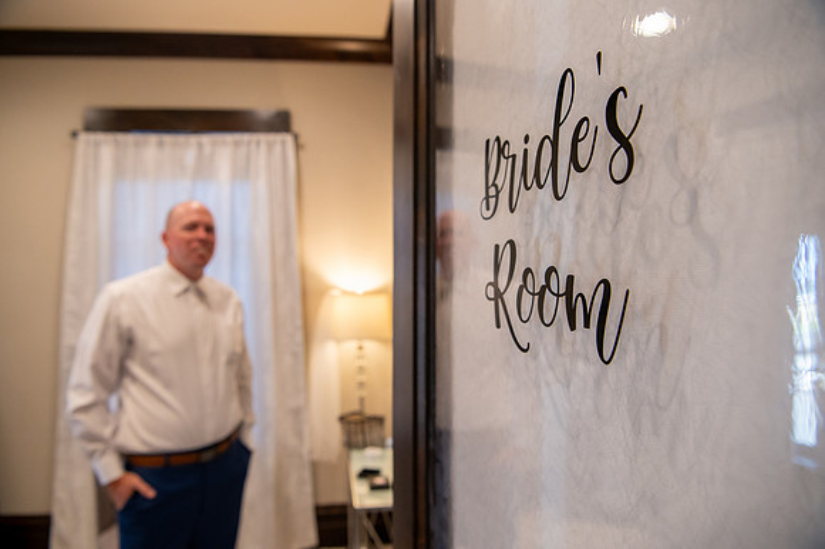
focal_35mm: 24
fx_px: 550
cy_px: 274
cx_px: 412
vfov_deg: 53.1
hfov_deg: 73.8
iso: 2500
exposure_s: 1/160
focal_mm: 24
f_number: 4.5
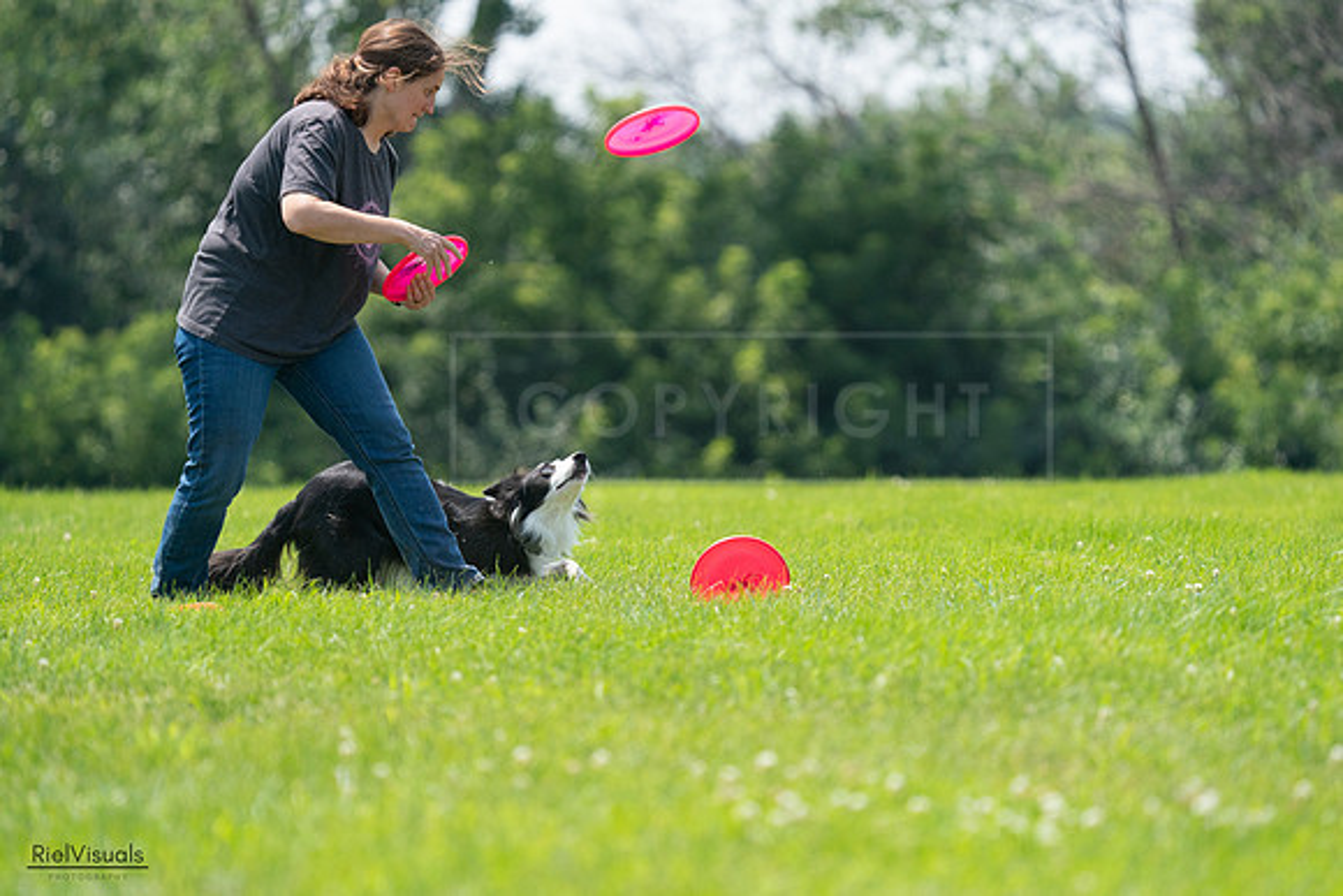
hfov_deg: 5.6
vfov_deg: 3.8
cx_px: 672
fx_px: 13619
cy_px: 448
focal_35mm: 365
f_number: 6.3
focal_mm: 365
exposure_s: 1/4000
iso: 1600
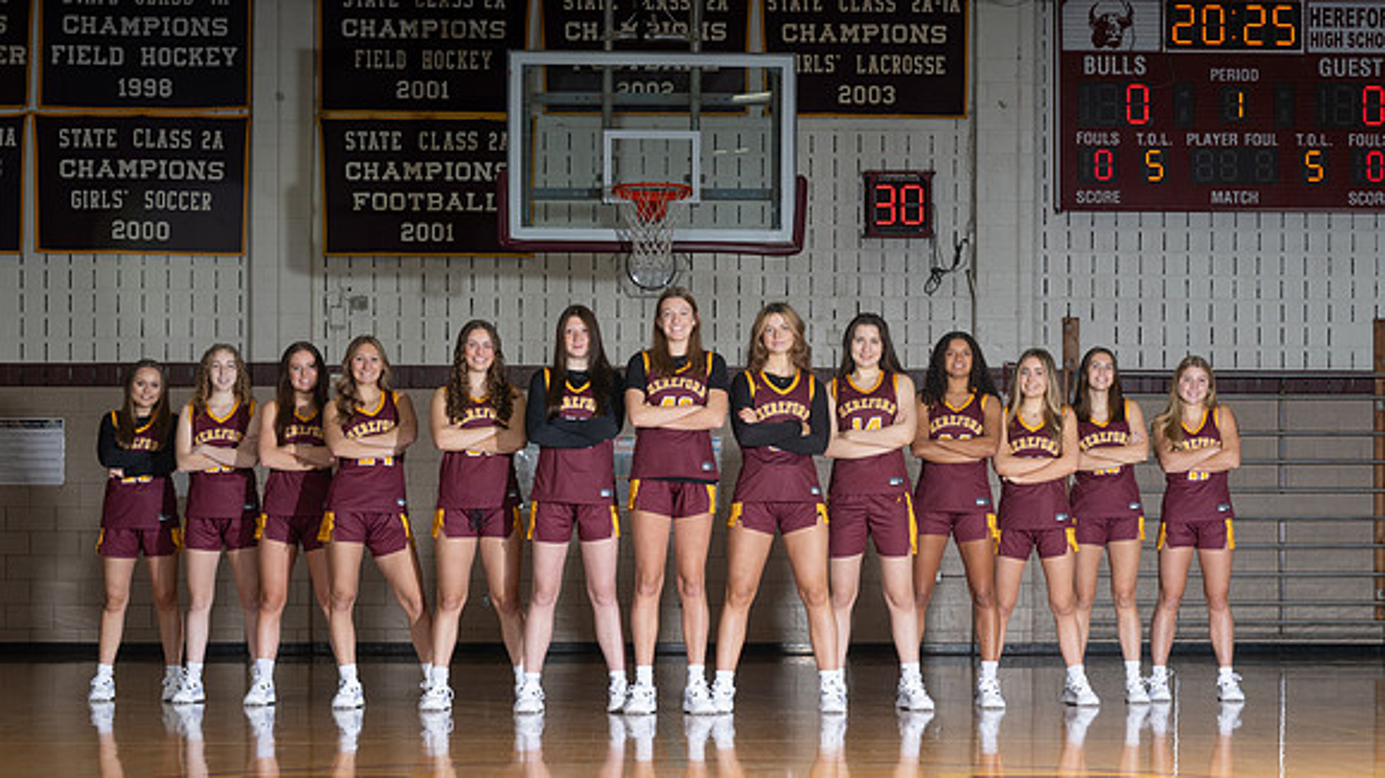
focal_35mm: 82
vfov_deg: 14.8
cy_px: 505
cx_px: 768
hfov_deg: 26.0
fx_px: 2994
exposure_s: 1/200
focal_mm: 70
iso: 200
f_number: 8
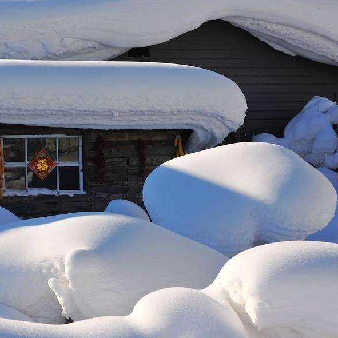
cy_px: 171
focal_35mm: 75
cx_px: 94
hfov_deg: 22.9
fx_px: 829
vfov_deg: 23.1
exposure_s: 1/160
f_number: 14
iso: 160
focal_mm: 58
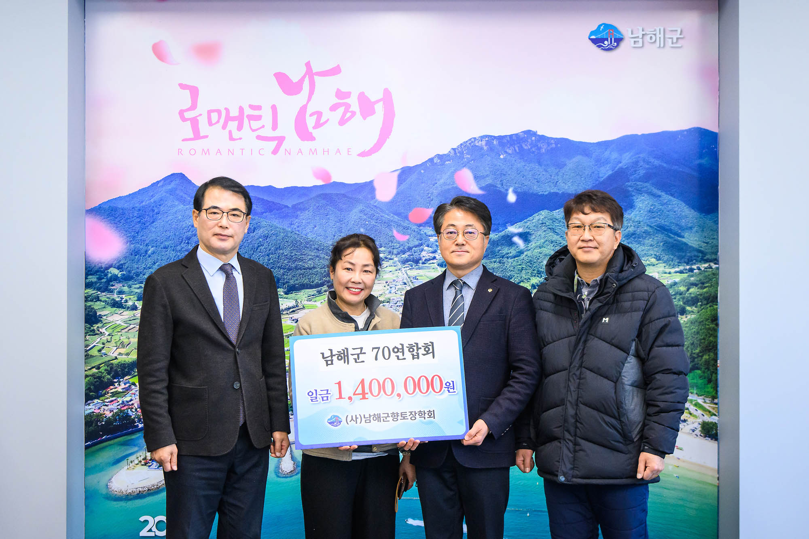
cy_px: 270
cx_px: 404
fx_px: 1011
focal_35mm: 45
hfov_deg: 43.6
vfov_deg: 29.9
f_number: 5
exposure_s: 1/160
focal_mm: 45
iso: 1600
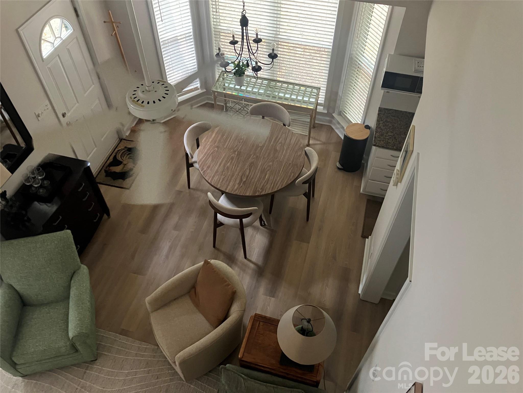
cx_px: 262
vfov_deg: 49.7
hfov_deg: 63.4
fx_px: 423
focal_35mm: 28
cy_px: 196
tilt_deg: -49.2
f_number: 1.8
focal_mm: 3.99
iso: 400
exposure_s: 1/30
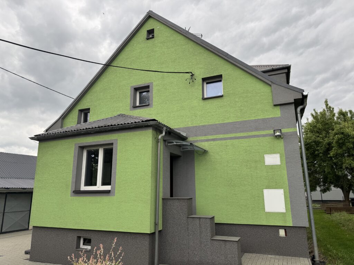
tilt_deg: +13.6
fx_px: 245
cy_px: 132
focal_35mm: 24
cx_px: 177
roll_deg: +0.2
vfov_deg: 56.8
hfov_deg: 71.6
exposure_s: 1/539
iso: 80
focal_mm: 6.76
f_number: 1.78
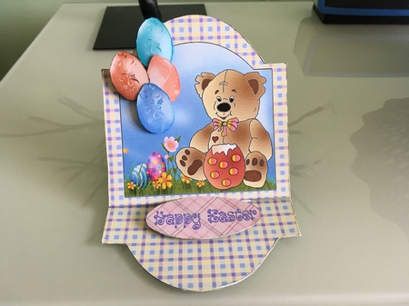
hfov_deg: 61.7
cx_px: 204
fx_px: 342
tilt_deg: -40.4
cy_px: 153
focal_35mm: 29
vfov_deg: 48.2
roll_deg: +0.3
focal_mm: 4.15
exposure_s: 1/33
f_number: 2.2
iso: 32
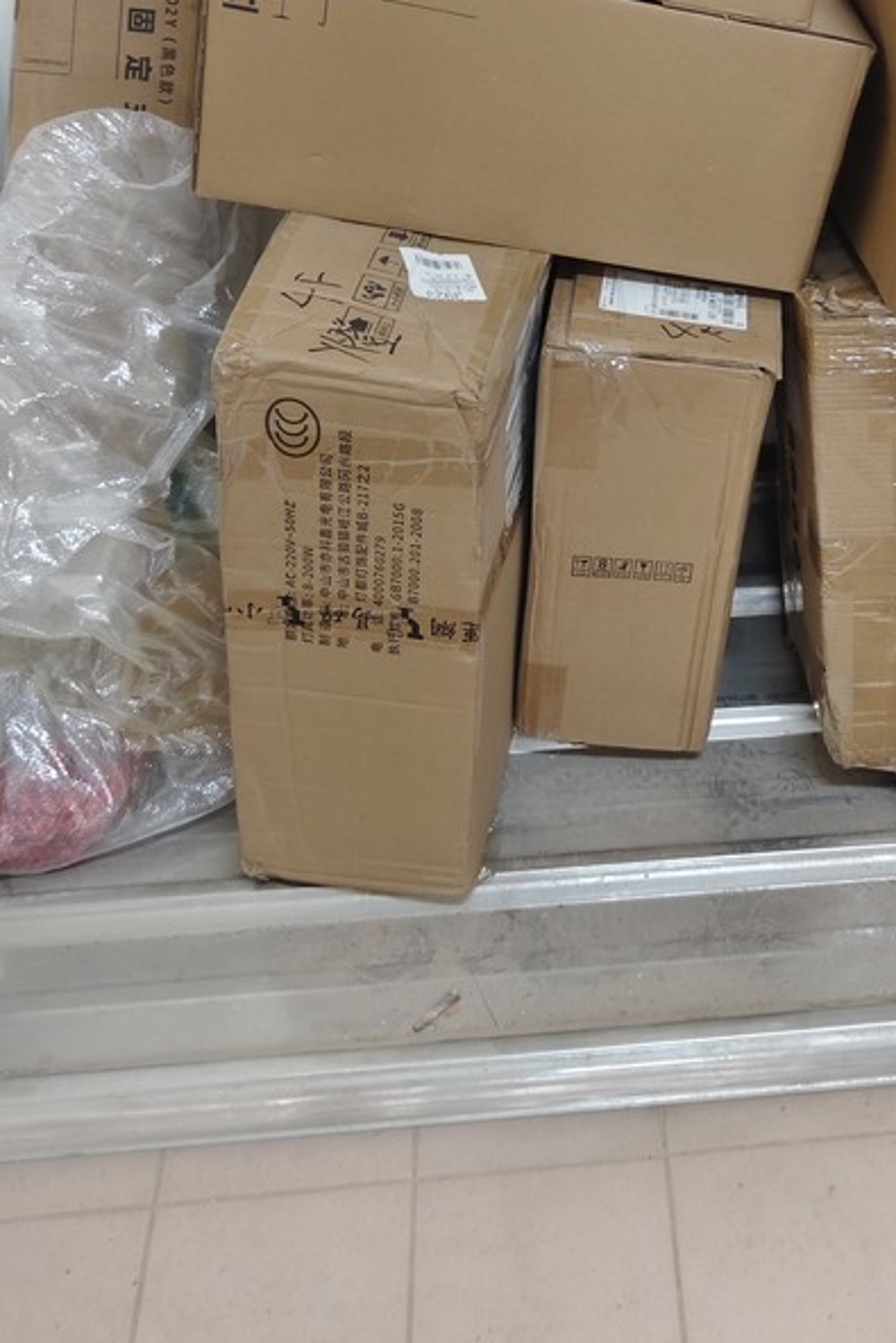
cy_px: 361
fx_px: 1567
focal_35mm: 42
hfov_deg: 31.2
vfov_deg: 45.0
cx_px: 703
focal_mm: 8.67
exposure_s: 1/20
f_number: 1.75
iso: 315
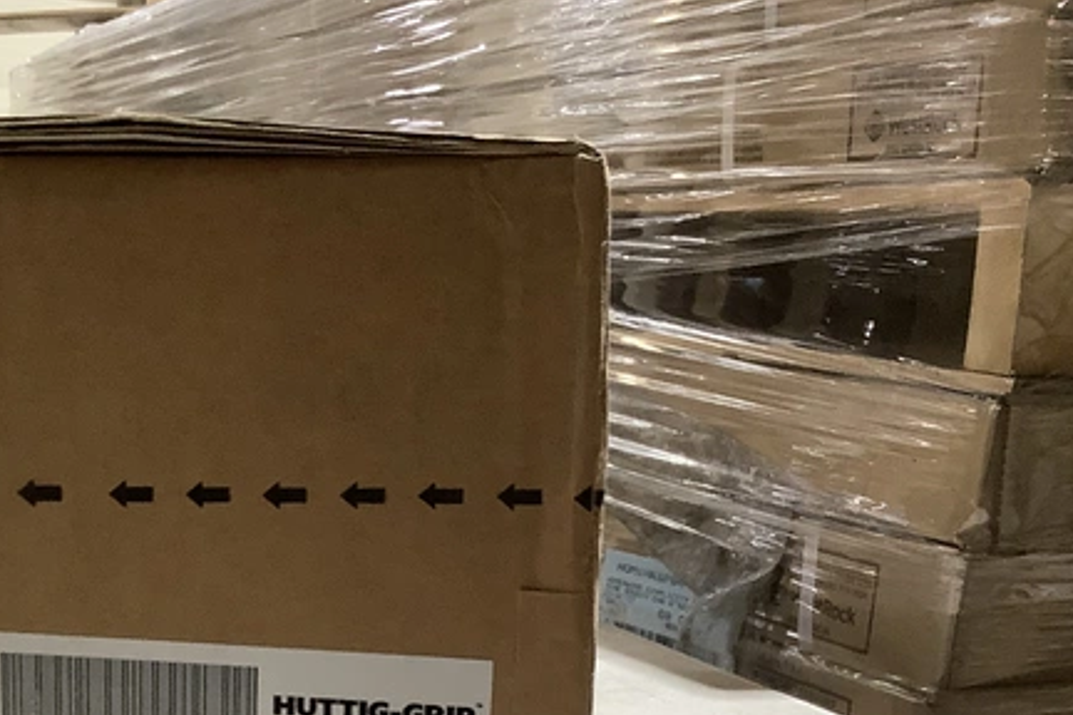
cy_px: 637
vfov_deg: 23.6
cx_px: 383
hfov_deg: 35.4
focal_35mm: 56
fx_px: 1669
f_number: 2.4
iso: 160
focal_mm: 3.3
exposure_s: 1/60
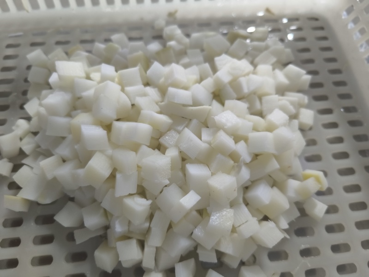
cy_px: 138
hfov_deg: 73.9
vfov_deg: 58.9
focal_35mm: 23
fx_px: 245
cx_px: 184
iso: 640
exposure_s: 1/33.3
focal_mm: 5.35
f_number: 1.7
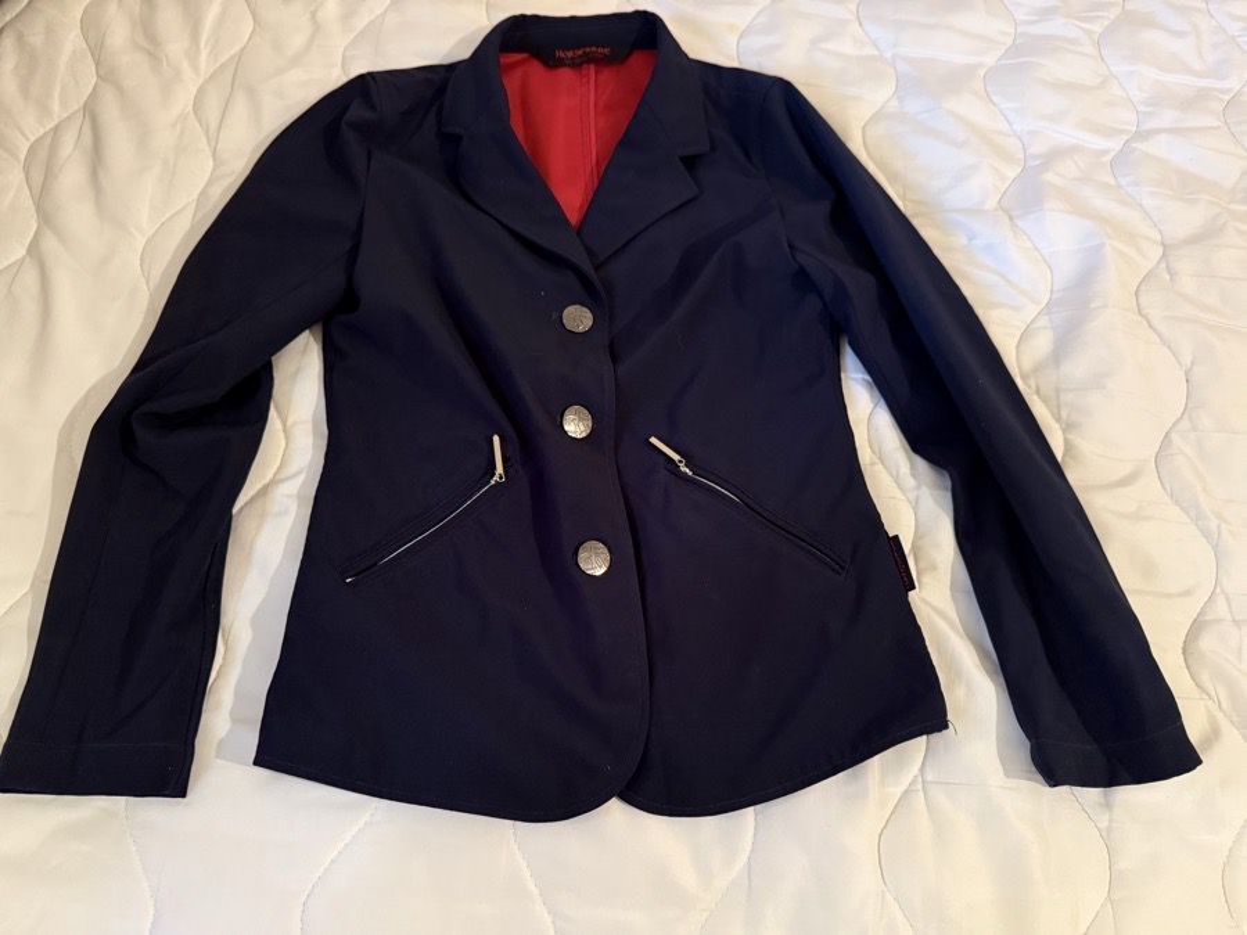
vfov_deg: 56.8
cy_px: 468
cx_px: 624
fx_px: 865
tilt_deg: -68.0
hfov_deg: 71.6
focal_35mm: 24
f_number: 1.78
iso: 640
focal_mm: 6.76
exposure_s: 1/40
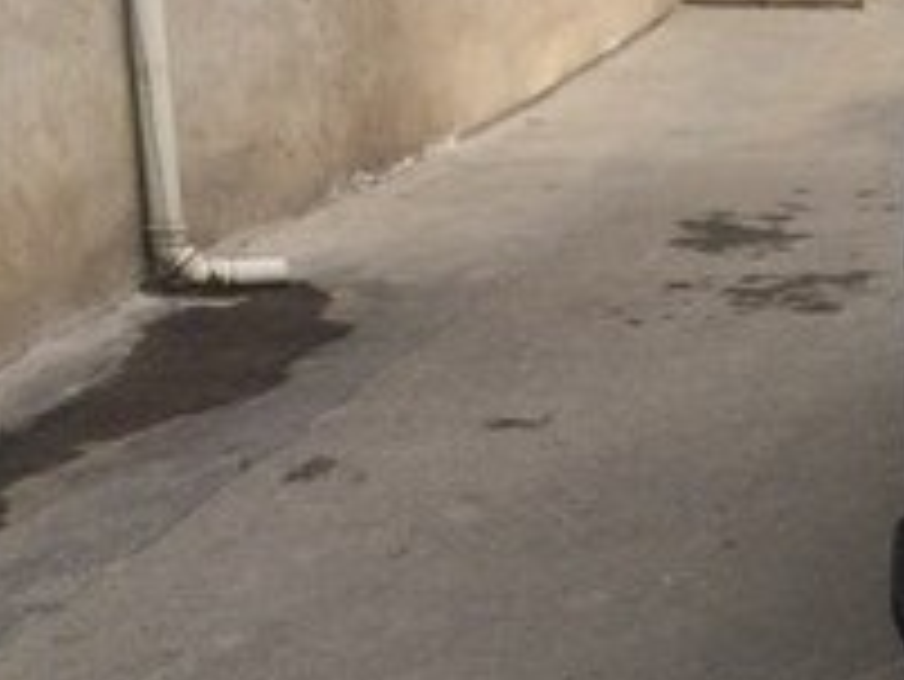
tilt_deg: -10.5
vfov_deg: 15.6
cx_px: 1471
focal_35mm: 95
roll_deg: -1.2
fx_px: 2482
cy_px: 372
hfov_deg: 17.8
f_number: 2.2
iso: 32
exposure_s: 1/1953
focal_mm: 4.15
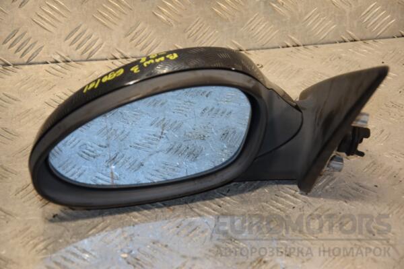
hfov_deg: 19.5
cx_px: 202
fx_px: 1178
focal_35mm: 105
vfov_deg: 13.0
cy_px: 134
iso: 800
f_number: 5.3
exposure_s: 1/160
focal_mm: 70
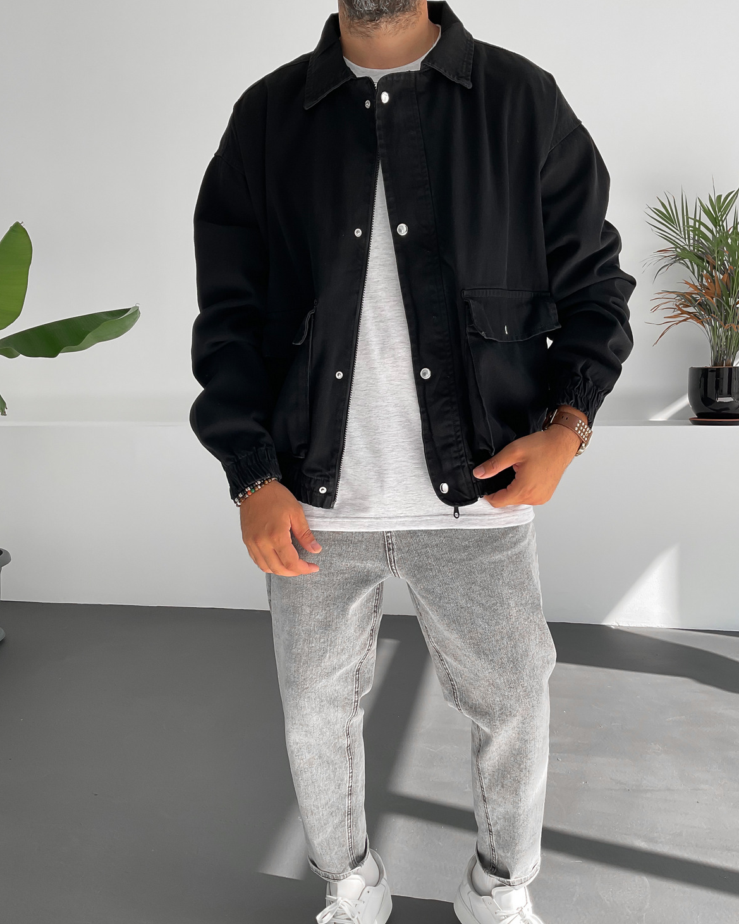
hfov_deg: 47.1
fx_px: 847
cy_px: 490
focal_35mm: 31
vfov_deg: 57.1
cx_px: 372
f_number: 1.8
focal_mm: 3
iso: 16
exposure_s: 1/250
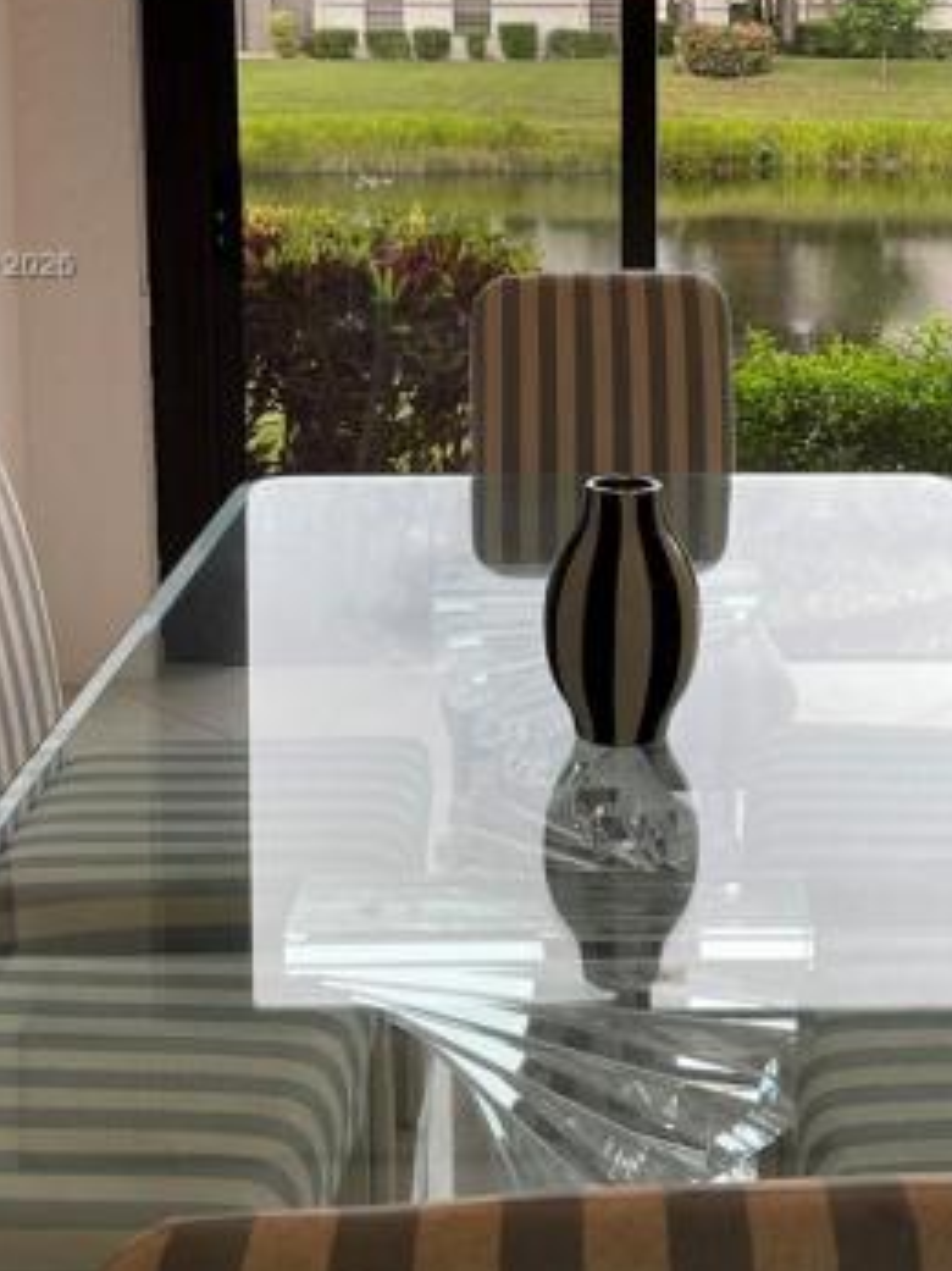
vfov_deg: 34.5
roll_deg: -0.1
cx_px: 655
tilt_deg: -5.9
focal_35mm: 54
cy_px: 267
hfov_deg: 26.8
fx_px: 1981
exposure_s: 1/445
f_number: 1.6
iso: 32
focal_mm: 4.2
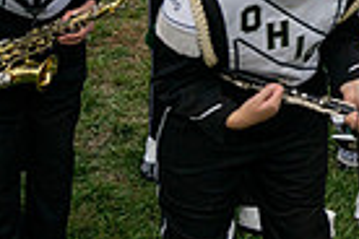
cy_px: -217
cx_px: 728
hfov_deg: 15.7
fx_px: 1007
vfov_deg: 12.2
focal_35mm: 101
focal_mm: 24
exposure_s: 1/500
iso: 400
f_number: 2.8
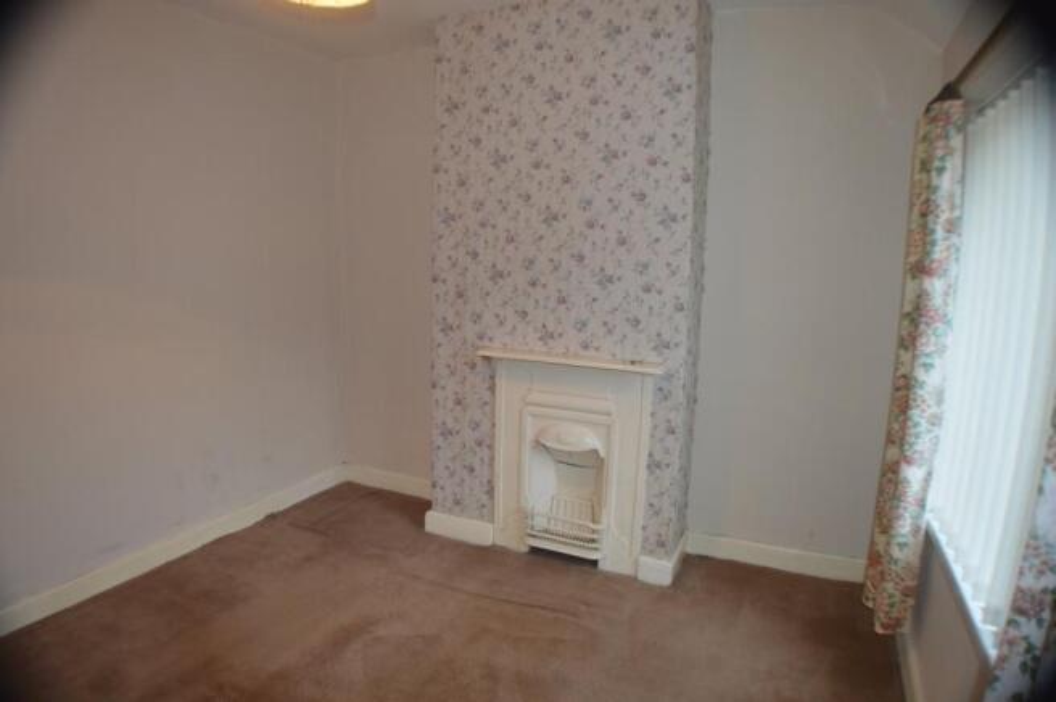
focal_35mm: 27
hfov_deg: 67.4
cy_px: 351
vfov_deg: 47.8
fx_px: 791
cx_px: 528
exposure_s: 1/60
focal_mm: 18
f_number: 3.5
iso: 400
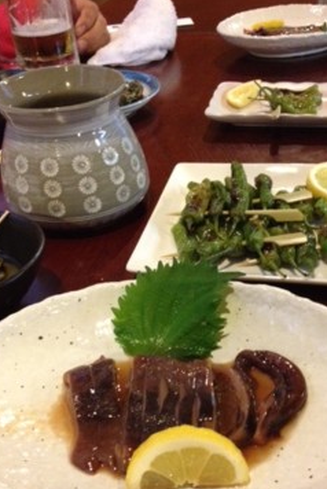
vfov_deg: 42.6
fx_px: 625
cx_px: 214
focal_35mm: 46
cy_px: 282
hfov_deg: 29.1
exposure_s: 1/15
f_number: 2.4
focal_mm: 4.28
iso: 500
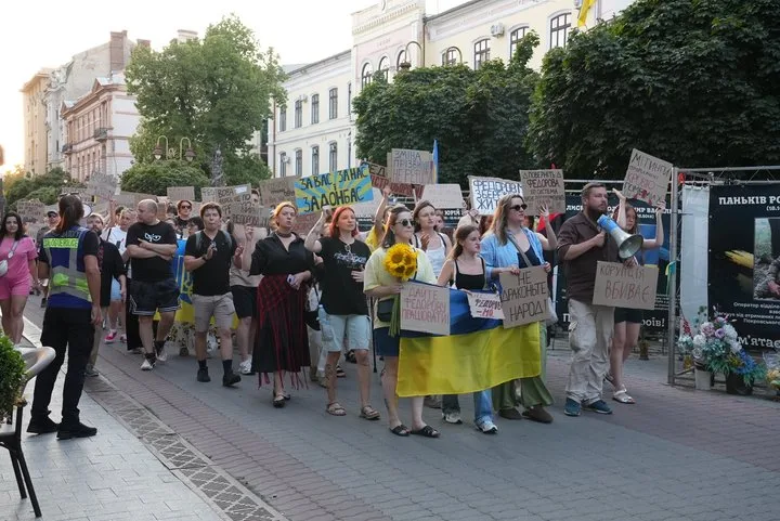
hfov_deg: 44.5
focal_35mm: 44
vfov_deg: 30.6
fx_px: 954
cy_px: 260
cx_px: 390
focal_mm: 44
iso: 4000
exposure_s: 1/320
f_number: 8
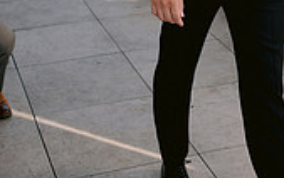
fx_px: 736
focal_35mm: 95
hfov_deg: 21.7
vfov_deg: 12.7
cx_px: 198
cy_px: -126
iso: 200
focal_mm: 35
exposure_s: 1/800
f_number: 2.8
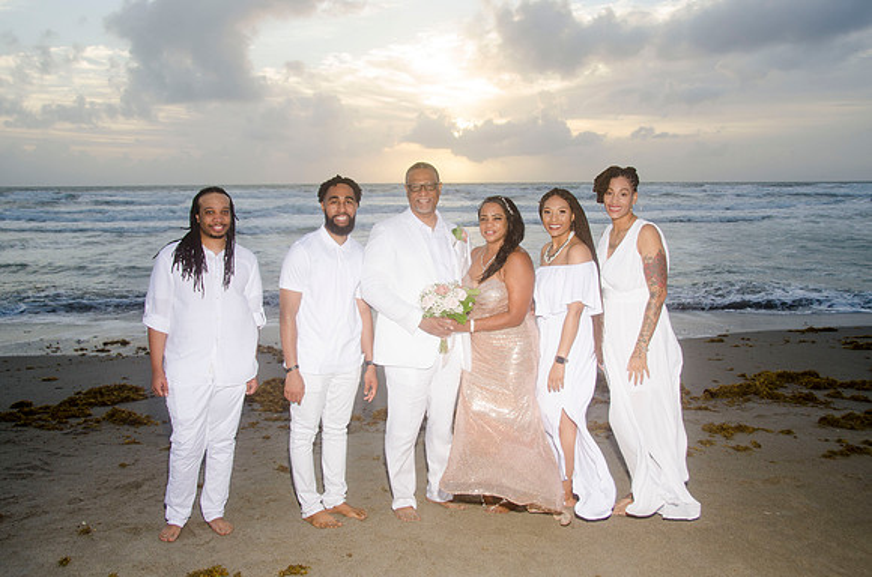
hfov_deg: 57.3
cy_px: 288
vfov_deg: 39.8
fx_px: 798
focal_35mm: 33
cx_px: 436
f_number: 5.6
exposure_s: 1/125
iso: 100
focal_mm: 22
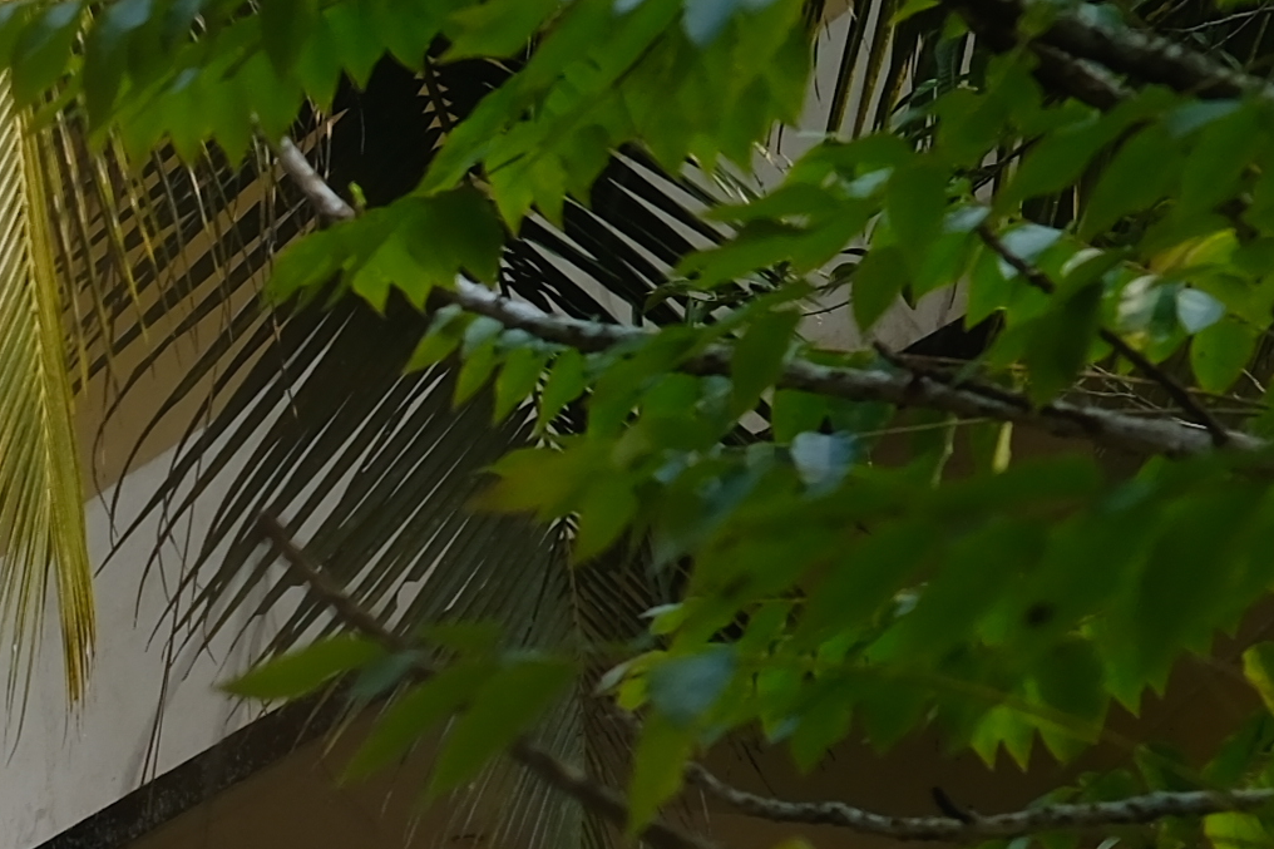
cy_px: 988
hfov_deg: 8.5
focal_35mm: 215
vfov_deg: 6.4
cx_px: -2085
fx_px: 7607
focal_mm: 23
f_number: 4
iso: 160
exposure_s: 1/680
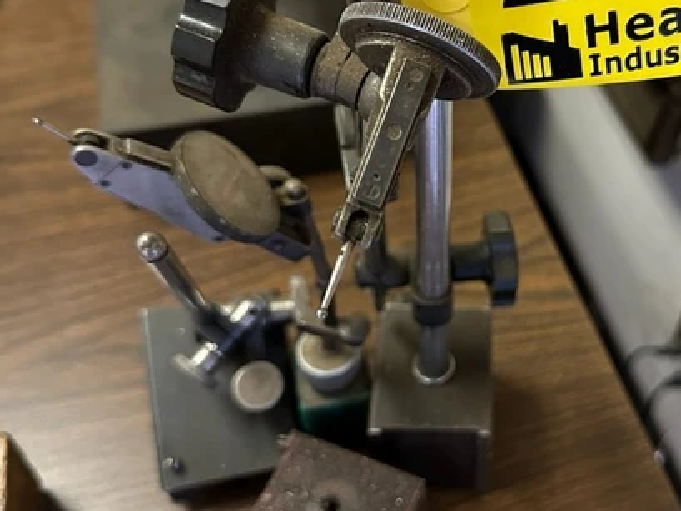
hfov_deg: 41.9
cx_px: 491
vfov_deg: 32.9
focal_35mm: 44
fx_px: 866
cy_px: 237
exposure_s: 1/60
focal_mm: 6.86
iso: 640
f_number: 1.78
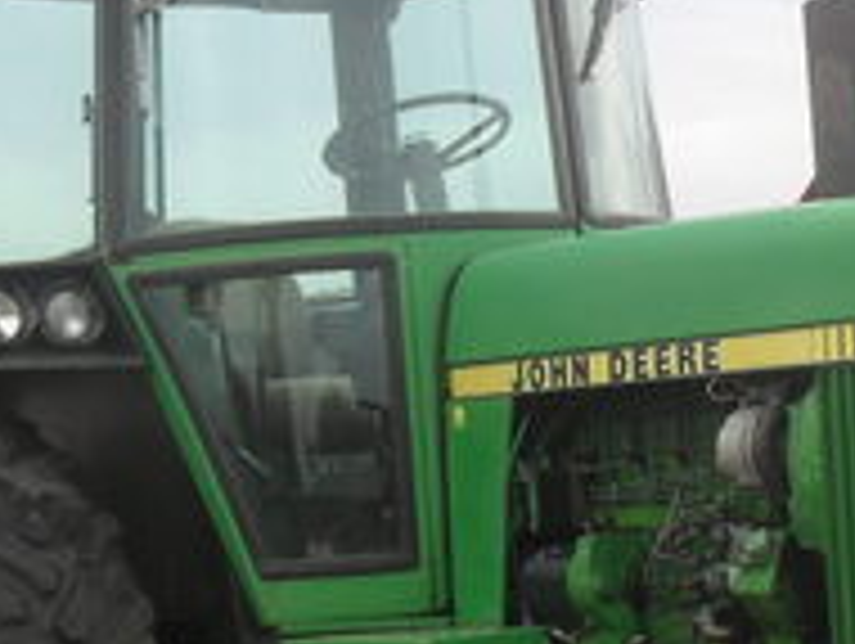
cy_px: 572
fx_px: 2473
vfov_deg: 14.7
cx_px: 765
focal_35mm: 100
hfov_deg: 19.3
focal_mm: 6.3
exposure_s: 1/125
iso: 100
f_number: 3.2
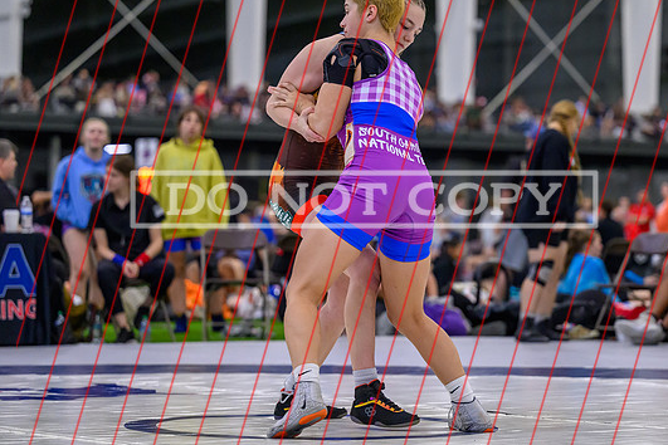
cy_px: 171
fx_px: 2468
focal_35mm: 133
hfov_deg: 15.4
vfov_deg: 10.3
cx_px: 373
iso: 6400
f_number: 2.8
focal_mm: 101
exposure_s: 1/800
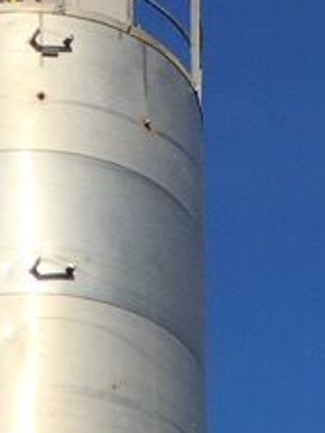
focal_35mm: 207
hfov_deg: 7.1
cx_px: -104
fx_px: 2591
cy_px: 1011
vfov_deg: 8.7
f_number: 2.2
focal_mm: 4.15
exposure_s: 1/2849
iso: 25
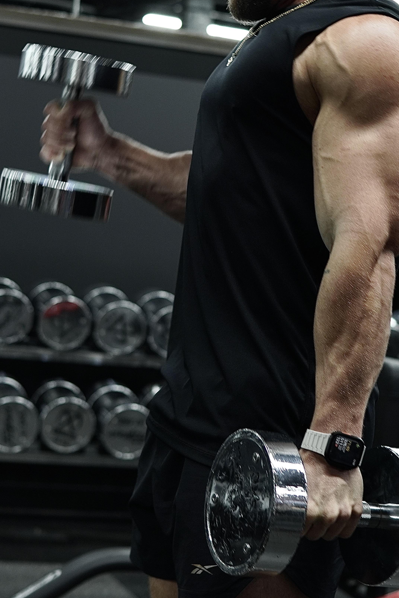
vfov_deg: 24.0
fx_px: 1396
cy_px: 160
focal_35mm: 84
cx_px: 223
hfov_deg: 16.3
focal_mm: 30
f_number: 2.2
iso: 250
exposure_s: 1/50
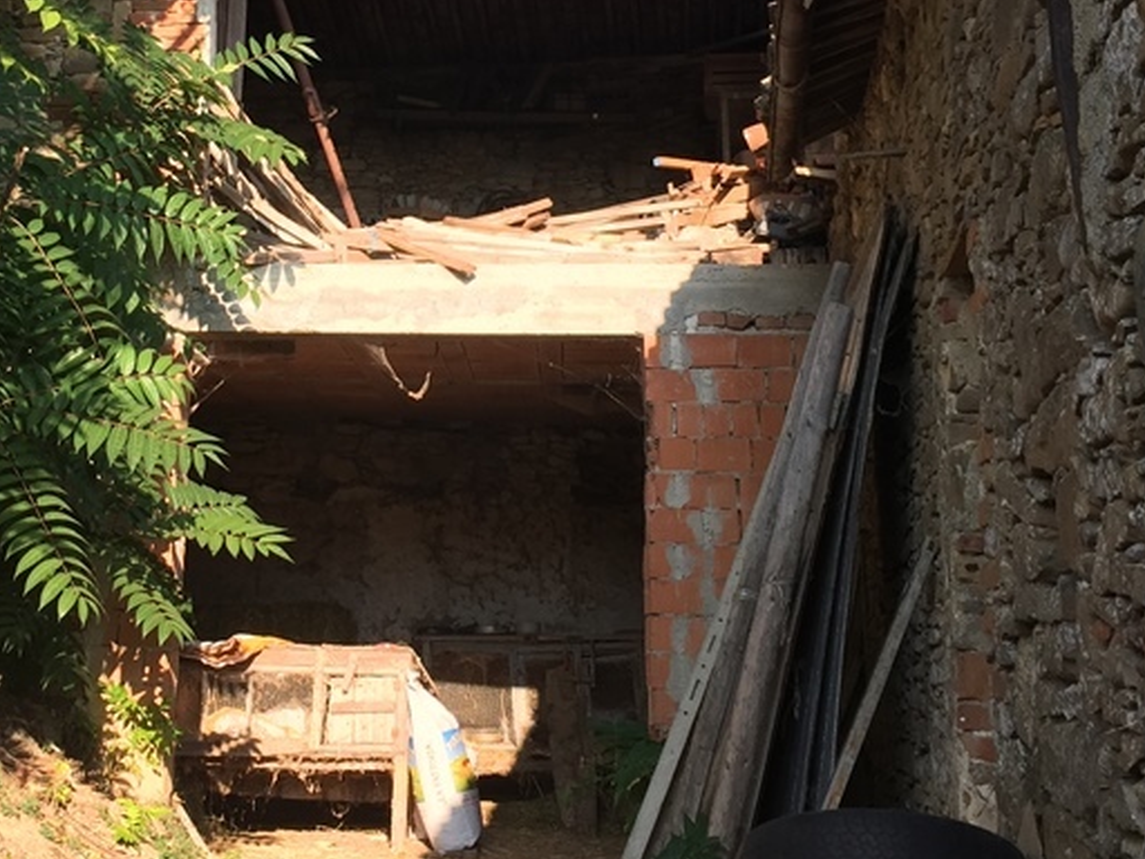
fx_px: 1918
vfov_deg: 24.9
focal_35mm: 58
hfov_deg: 32.7
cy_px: 206
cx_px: 320
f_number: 2.2
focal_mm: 4.15
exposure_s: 1/412
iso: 32
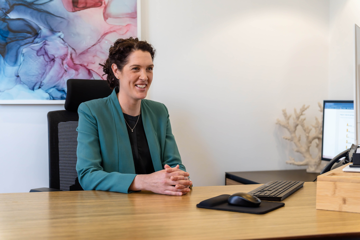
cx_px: 180
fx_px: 547
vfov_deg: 24.7
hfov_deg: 36.4
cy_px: 120
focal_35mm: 55
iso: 1600
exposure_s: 1/100
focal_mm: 54.7
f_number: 2.8
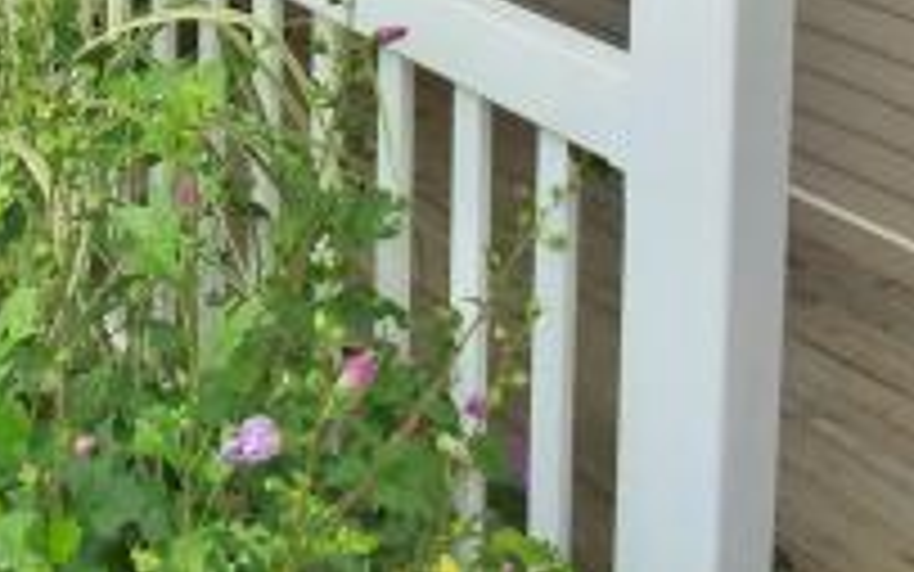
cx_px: 99
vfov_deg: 13.6
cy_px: -403
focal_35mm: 88
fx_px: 2193
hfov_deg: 23.0
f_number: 2.2
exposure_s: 1/879
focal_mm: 4.15
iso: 32
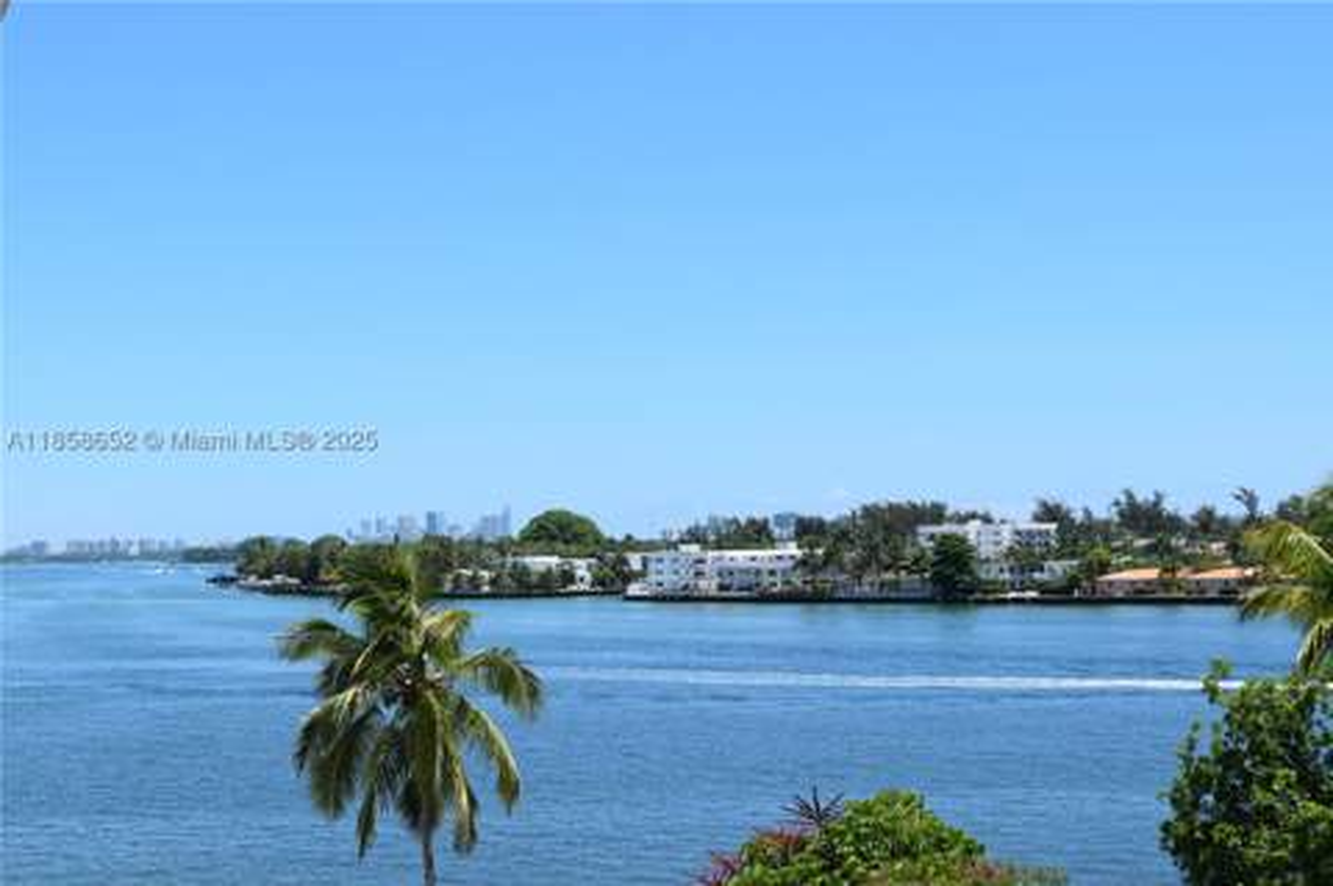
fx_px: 1997
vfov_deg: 25.0
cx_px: 666
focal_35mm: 54
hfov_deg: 36.9
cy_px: 443
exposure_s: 1/400
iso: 200
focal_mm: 36
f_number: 10
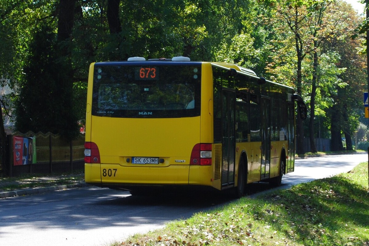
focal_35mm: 60
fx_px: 615
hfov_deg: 33.4
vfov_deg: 22.6
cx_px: 184
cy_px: 123
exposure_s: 1/125
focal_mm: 40
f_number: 9
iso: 200
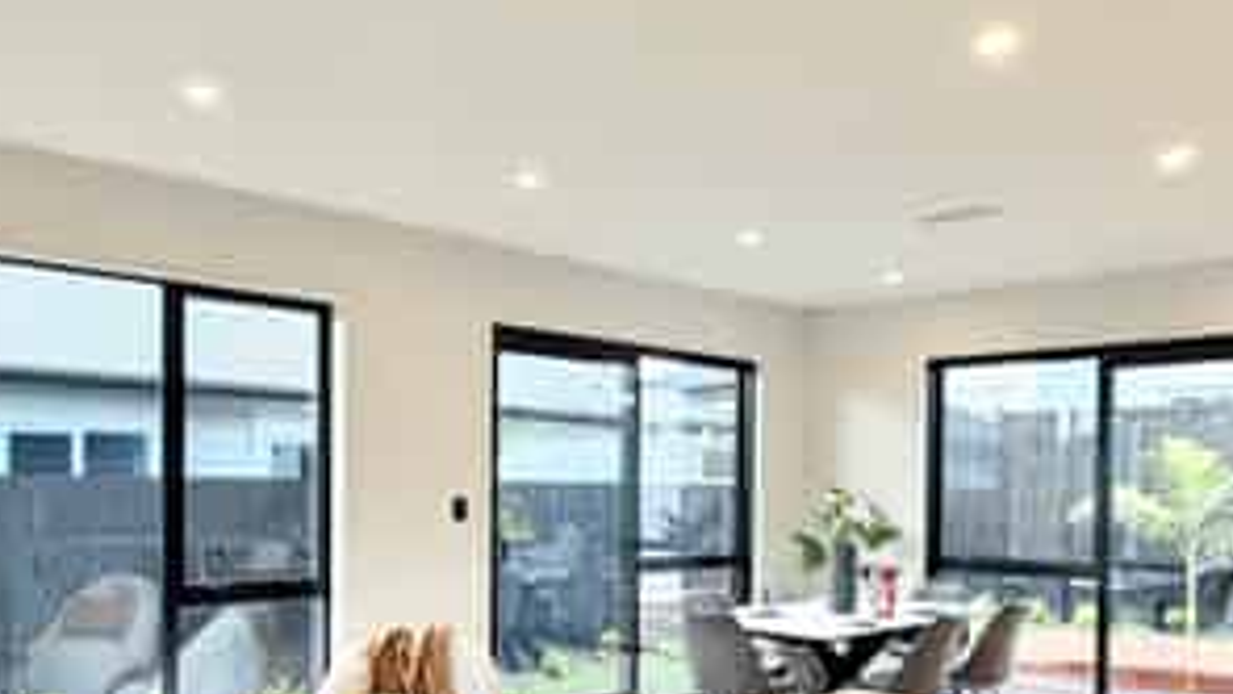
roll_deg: +0.0
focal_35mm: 34
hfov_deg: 58.0
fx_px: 1112
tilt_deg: -1.2
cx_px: 606
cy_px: 516
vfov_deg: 34.0
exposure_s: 1/121
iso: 80
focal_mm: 2.22
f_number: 2.2
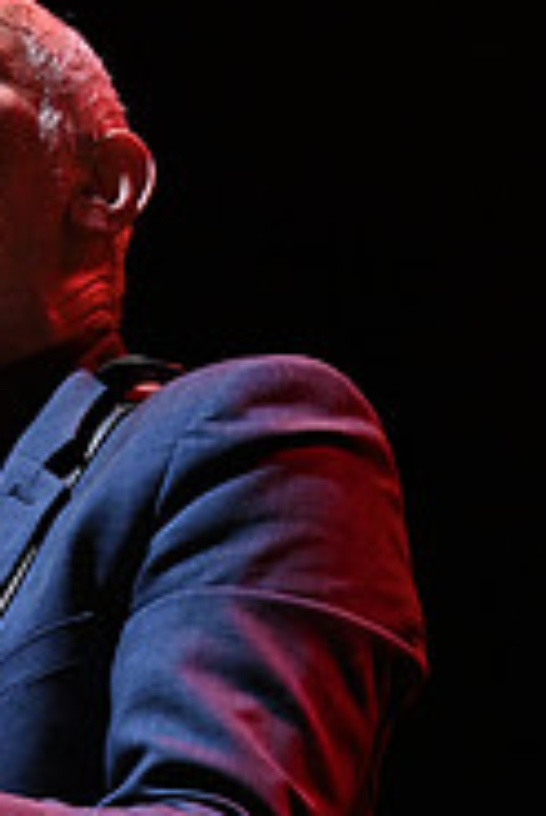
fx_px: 9309
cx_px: -127
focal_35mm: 410
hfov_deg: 3.4
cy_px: 514
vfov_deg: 5.0
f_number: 7.1
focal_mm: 130
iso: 4500
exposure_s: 1/200
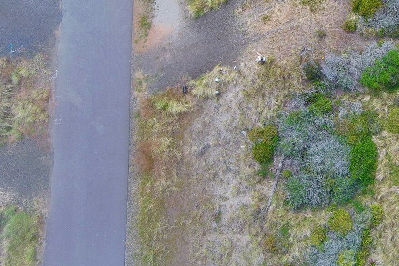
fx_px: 632
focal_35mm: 57
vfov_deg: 22.9
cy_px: 6
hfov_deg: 33.3
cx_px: 357
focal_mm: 10.57
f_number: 2.8
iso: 100
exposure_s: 1/814
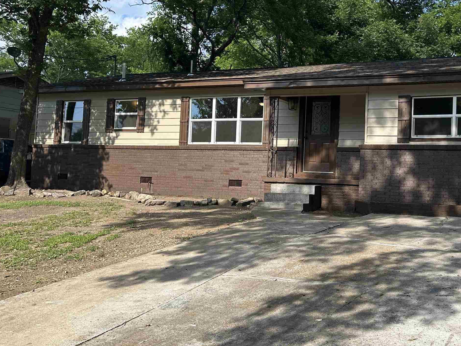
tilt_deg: +3.7
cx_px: 317
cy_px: 144
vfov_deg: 36.7
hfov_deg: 46.9
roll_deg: -2.3
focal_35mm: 39
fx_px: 519
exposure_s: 1/2070
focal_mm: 6.86
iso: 80
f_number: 1.78
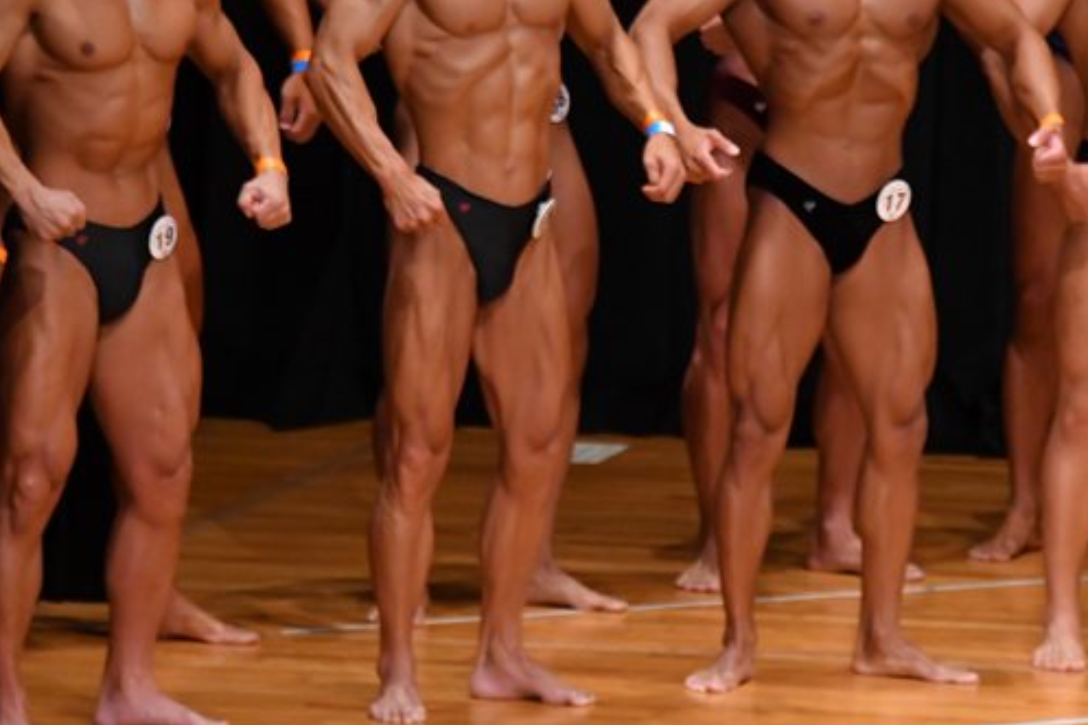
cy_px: 258
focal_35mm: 444
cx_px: 618
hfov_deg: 4.6
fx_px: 13413
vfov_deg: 3.1
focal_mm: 190
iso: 4000
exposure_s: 1/400
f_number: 5.6
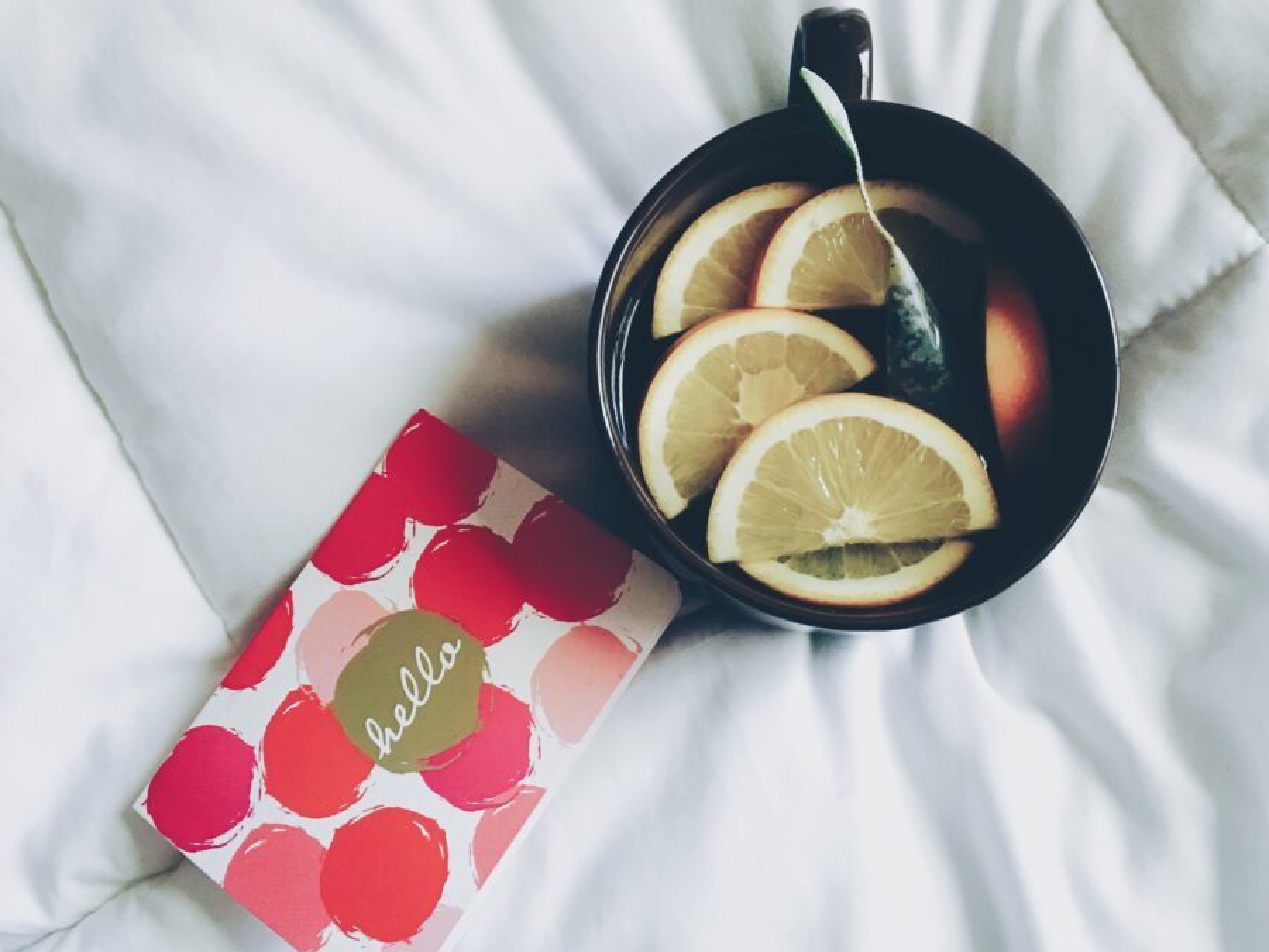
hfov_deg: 55.3
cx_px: 620
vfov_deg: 42.9
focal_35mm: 33
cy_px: 502
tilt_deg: -76.7
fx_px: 1210
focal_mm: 4.15
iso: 250
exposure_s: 1/15
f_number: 2.2
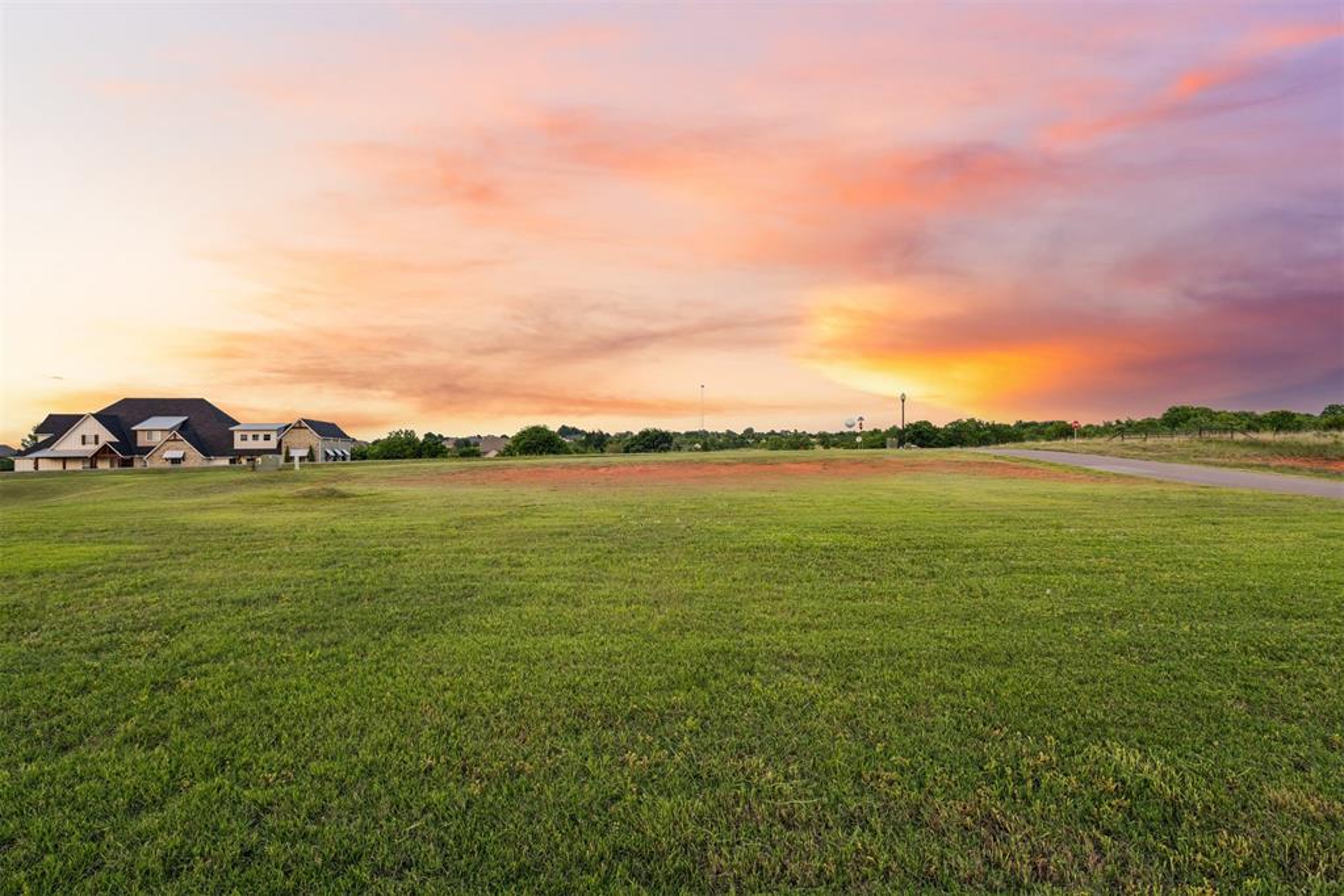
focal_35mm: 16
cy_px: 448
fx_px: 597
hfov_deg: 96.7
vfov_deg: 73.7
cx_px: 672
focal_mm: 16
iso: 200
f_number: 8
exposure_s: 1/20
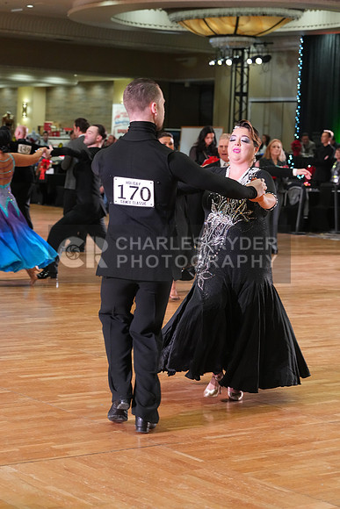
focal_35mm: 85
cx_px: 170
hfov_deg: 16.1
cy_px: 254
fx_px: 1203
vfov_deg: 23.9
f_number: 5
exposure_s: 1/200
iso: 3200
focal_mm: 85
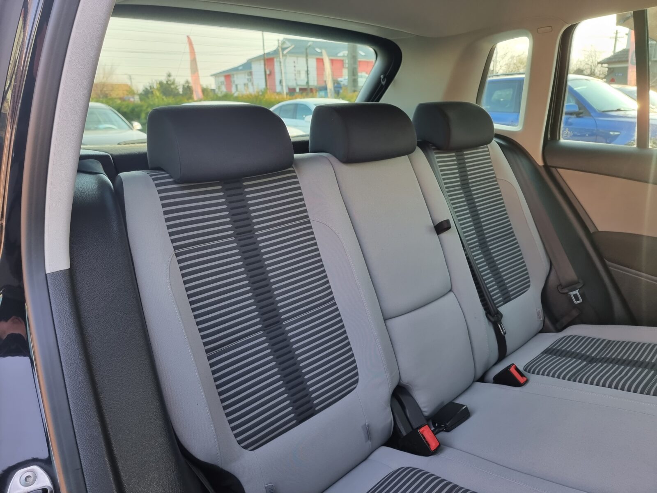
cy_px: 246
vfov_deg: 56.8
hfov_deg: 71.6
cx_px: 328
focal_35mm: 24
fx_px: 456
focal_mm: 6.7
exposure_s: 1/100
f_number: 1.8
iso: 100
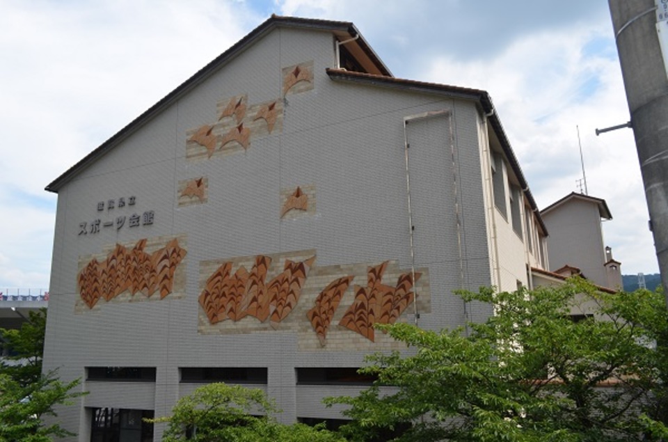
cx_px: 334
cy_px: 221
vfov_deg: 47.7
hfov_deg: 67.5
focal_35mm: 27
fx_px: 500
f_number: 8
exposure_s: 1/200
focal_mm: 18
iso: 100
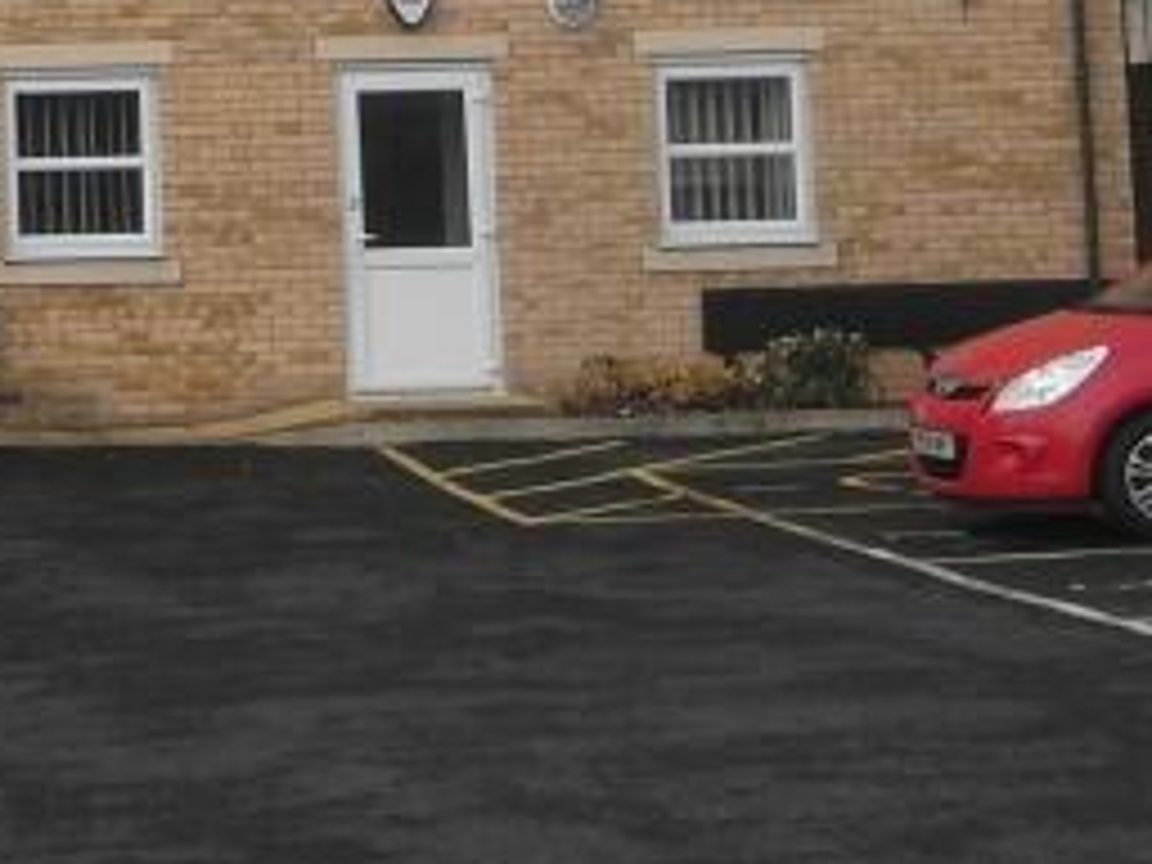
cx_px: -536
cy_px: -225
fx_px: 3727
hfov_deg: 16.2
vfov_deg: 12.8
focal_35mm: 112
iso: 100
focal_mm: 5.1
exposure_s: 1/500
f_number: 4.3
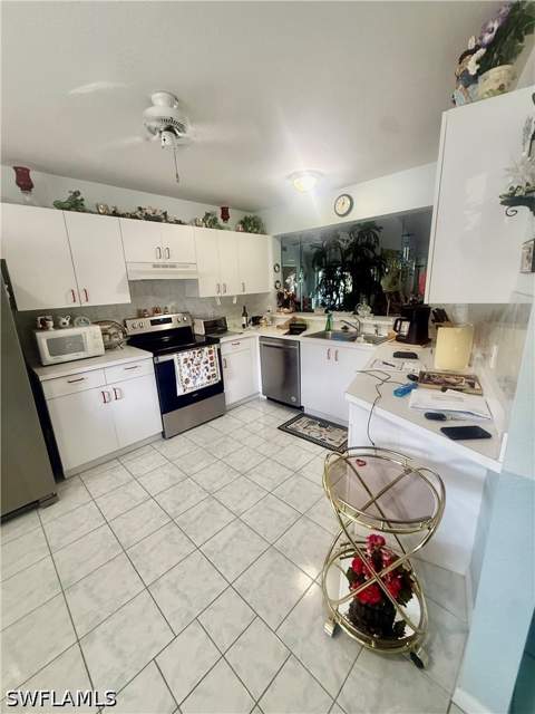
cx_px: 268
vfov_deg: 102.1
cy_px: 357
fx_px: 288
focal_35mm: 14
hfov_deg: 85.7
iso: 320
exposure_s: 1/60
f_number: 2.2
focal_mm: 2.22
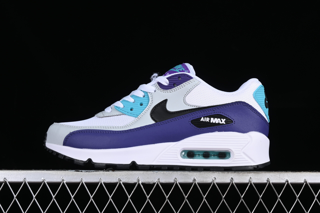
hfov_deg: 27.0
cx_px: 160
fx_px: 667
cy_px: 106
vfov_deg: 18.2
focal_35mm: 75
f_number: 8
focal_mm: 50
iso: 160
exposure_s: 1/80
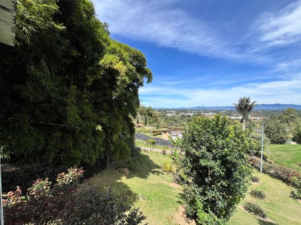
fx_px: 113
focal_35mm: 13
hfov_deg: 106.2
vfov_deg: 89.9
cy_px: 112
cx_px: 150
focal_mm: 1.57
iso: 32
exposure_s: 1/1309
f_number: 1.8
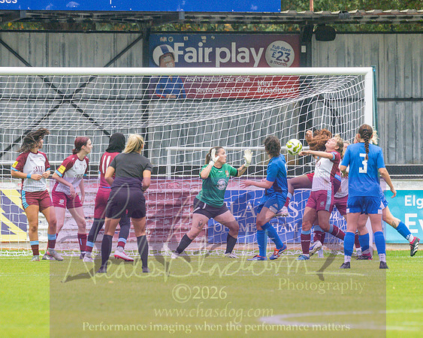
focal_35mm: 694
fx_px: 8684
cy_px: 107
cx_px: 285
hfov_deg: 2.8
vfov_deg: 2.2
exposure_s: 1/1000
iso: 1000
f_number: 4
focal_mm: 300
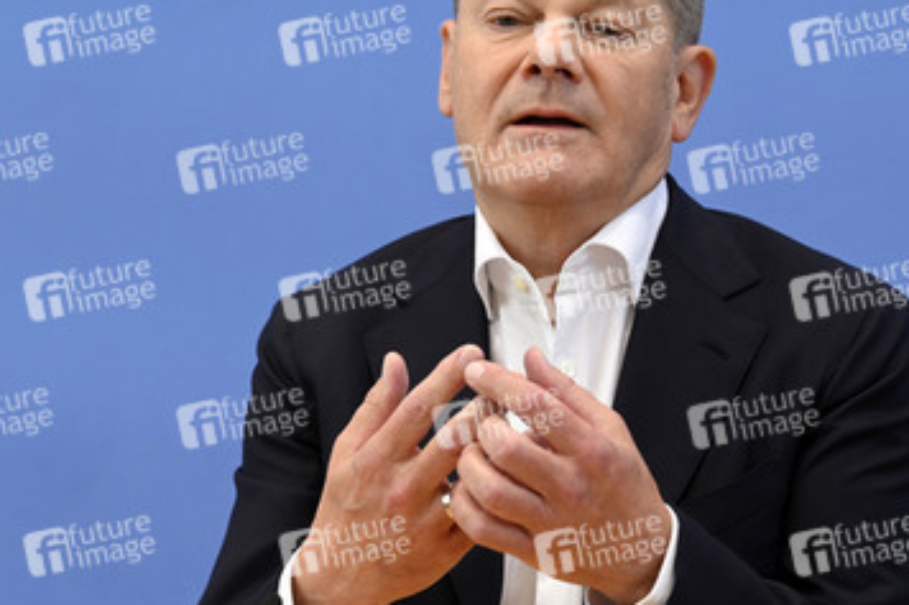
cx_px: 532
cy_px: 227
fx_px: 3584
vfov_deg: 9.6
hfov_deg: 14.4
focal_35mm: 142
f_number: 6.3
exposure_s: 1/500
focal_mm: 112
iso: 3200
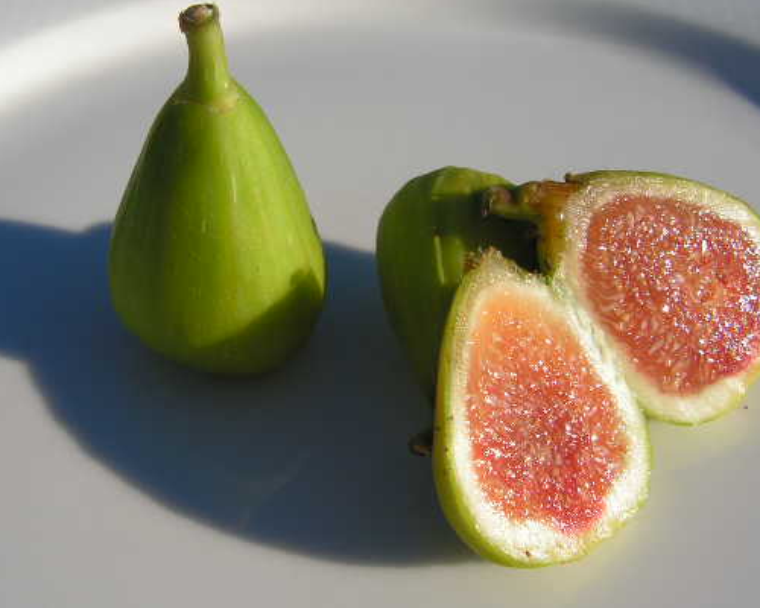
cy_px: 287
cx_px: 359
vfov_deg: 33.4
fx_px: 1012
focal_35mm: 45
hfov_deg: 41.1
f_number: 3.2
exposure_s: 1/1600
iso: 64
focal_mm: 6
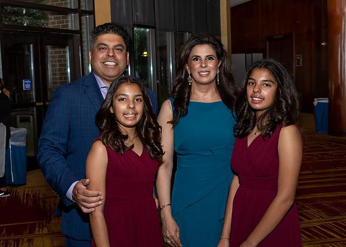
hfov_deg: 36.5
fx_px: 525
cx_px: 168
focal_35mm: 53
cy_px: 124
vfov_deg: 26.5
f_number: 6.3
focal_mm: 34
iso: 400
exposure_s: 1/250
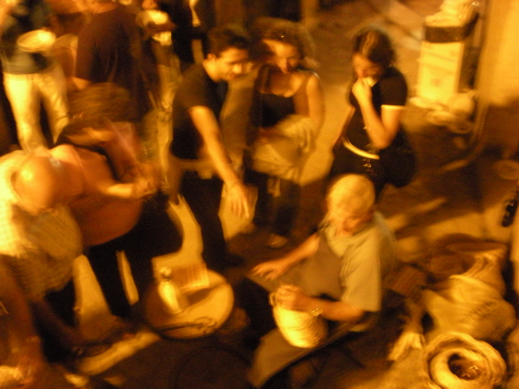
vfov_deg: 37.7
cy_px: 194
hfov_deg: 49.0
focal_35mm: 38
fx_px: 570
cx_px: 260
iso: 800
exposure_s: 1
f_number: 3.1
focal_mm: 6.3
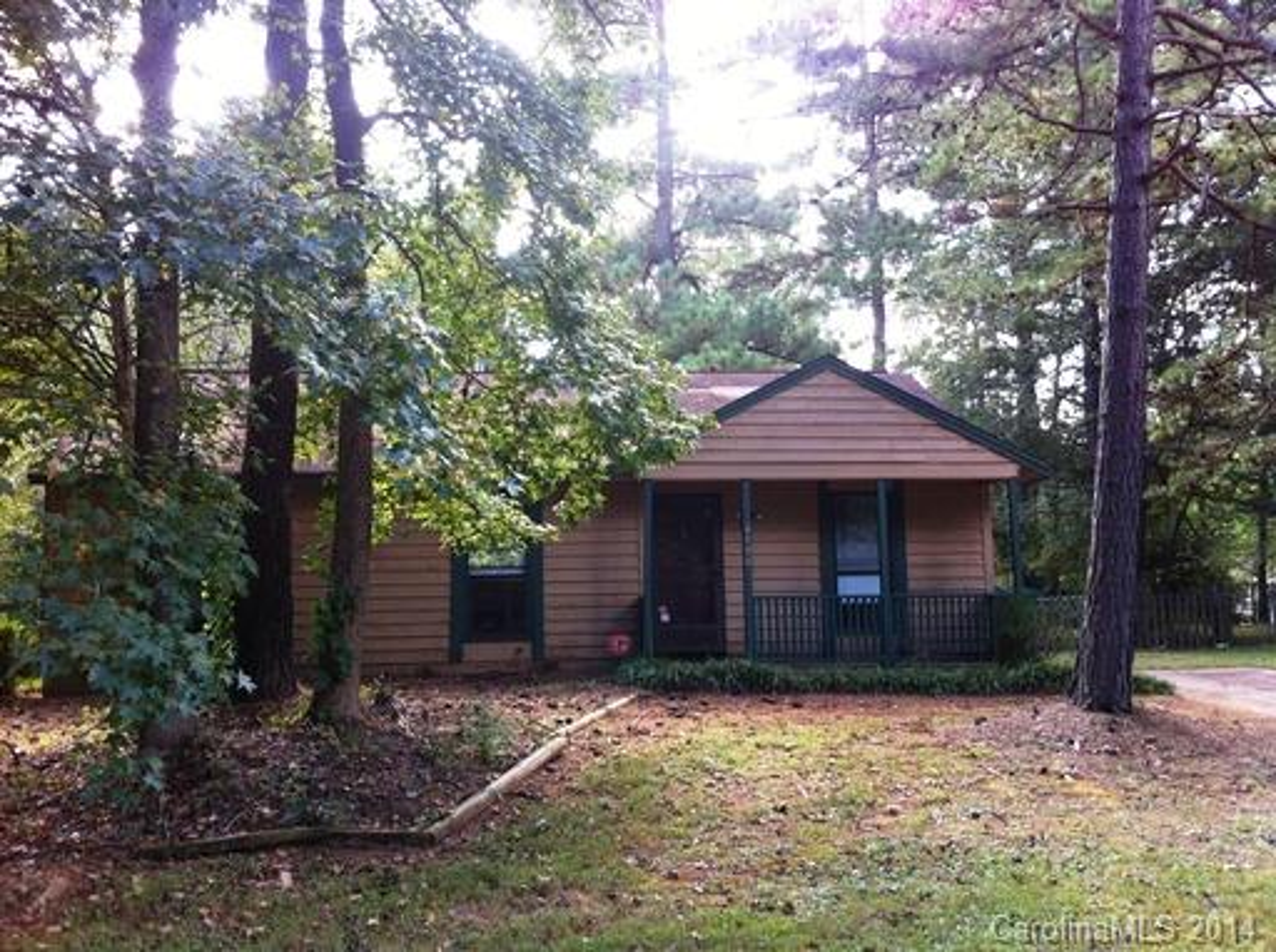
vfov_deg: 40.6
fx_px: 1288
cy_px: 476
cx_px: 638
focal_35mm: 35
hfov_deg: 52.7
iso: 80
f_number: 2.8
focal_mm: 3.85
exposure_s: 1/60
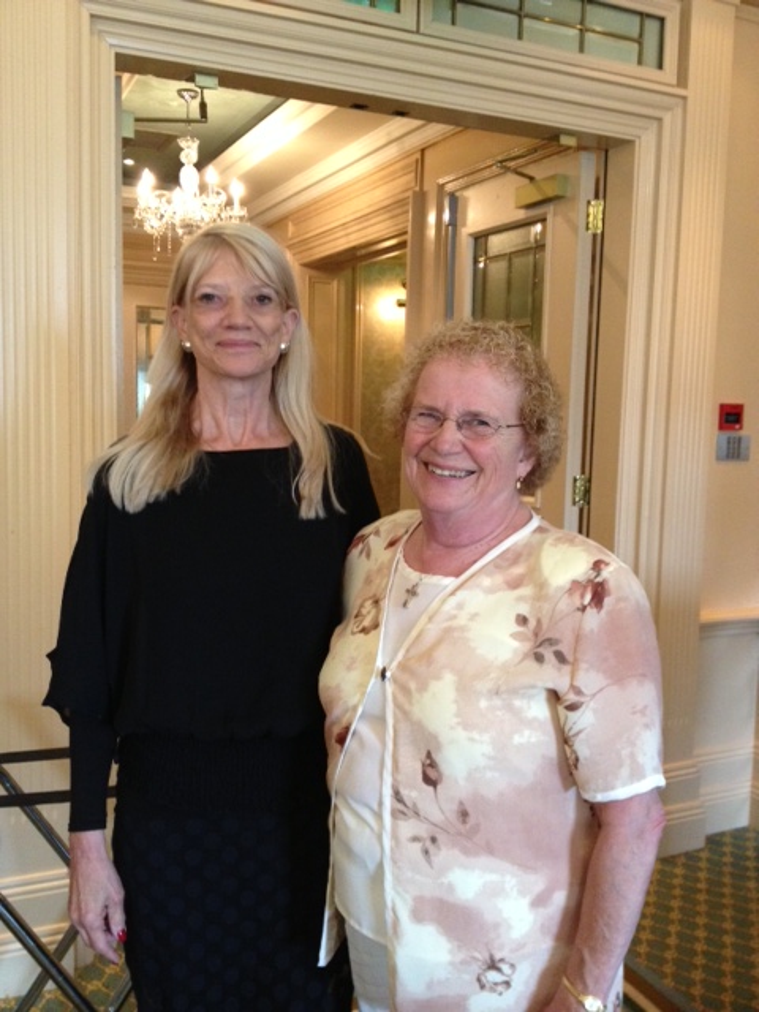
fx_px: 1023
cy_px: 506
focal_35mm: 35
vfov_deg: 52.6
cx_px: 380
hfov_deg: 40.7
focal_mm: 4.28
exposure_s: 1/20
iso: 250
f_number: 2.4
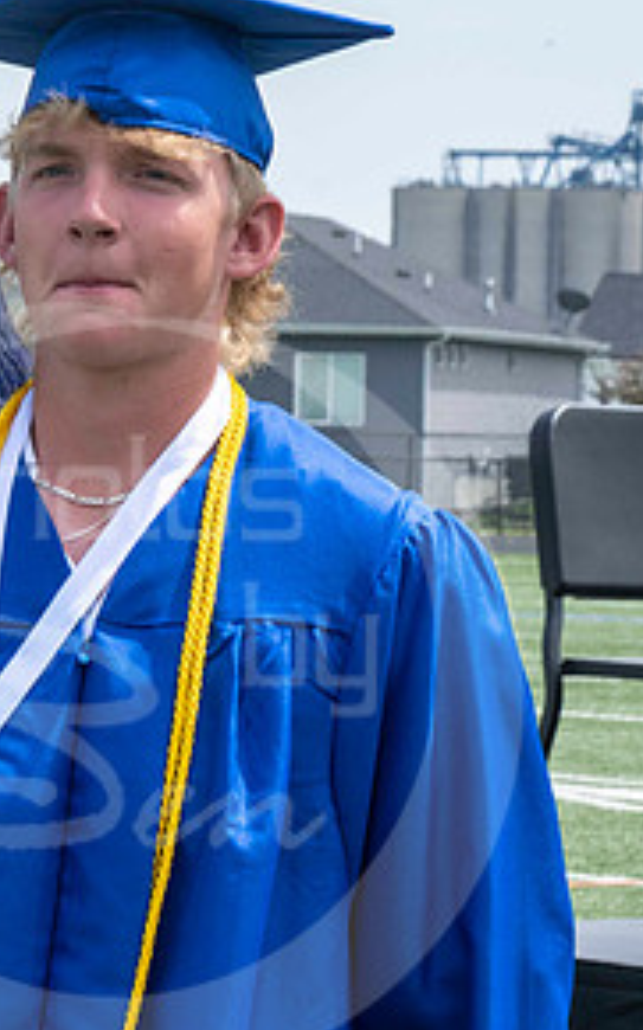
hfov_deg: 5.6
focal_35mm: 231
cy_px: 367
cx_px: -291
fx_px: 6483
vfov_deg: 9.1
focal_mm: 70
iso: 200
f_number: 13
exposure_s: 1/250
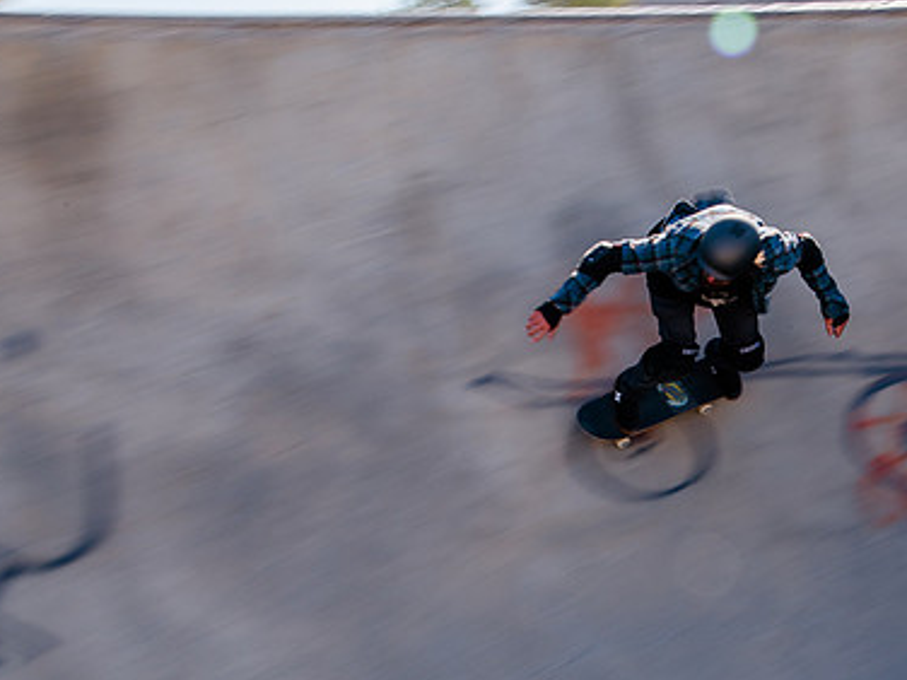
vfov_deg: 22.2
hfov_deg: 29.0
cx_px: 658
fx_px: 1729
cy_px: 404
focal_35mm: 66
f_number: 18
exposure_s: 1/40
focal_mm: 40
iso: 200
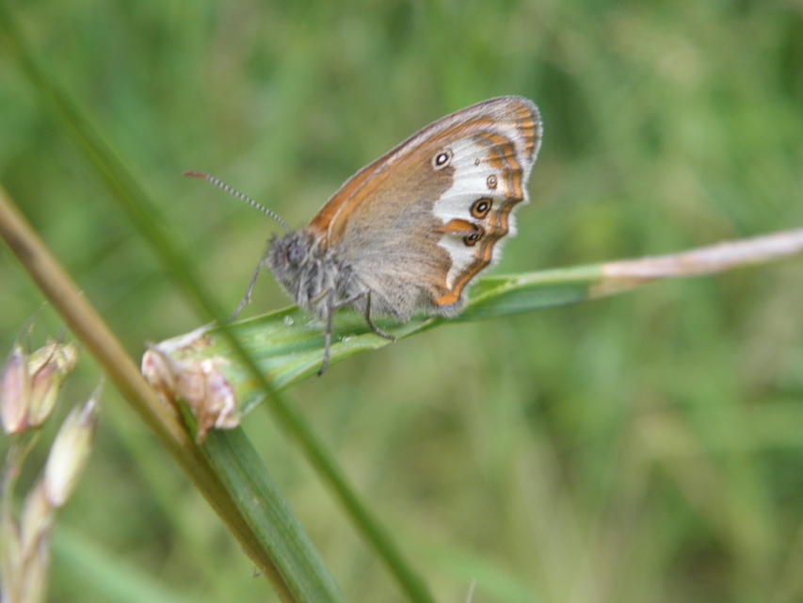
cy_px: 302
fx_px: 1856
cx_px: 402
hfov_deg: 24.4
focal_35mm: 80
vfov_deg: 18.4
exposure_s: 1/50
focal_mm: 14.3
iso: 160
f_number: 4.4
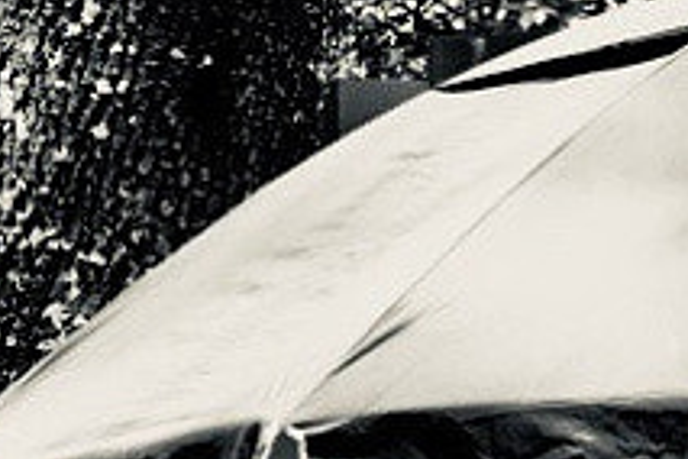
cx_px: 1011
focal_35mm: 421
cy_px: 1107
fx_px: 8045
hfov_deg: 4.9
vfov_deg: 3.2
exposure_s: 1/60
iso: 640
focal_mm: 56
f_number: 11
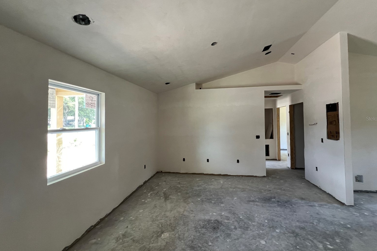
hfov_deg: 104.2
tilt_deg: +1.4
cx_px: 194
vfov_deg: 81.1
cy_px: 118
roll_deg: -0.2
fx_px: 147
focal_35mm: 14
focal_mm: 1.57
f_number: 1.8
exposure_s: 1/99
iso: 200
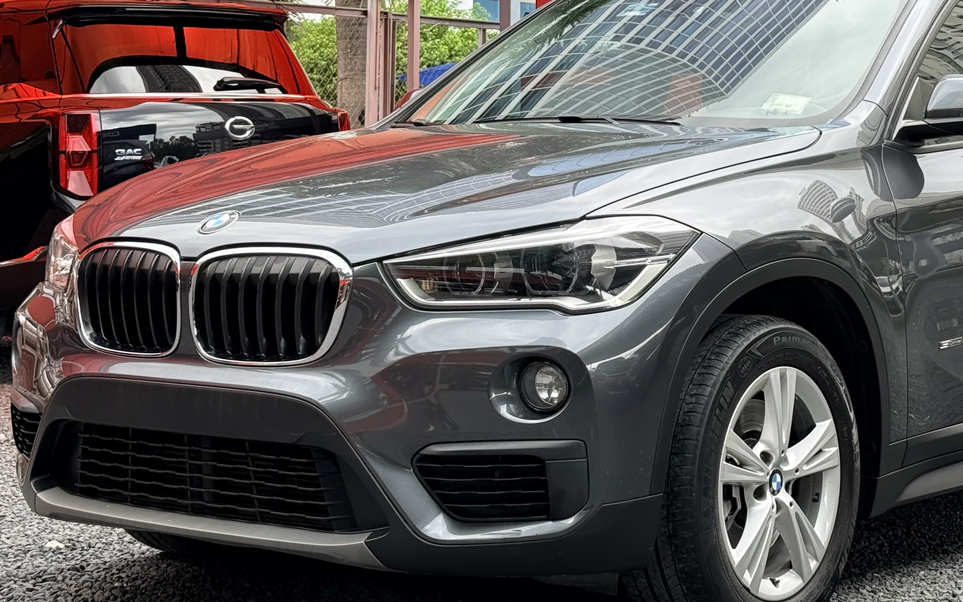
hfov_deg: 26.9
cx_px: 668
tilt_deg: -1.9
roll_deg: -0.3
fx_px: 1995
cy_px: 258
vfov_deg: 17.2
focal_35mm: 76
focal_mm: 6.76
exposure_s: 1/273
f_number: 1.78
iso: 100
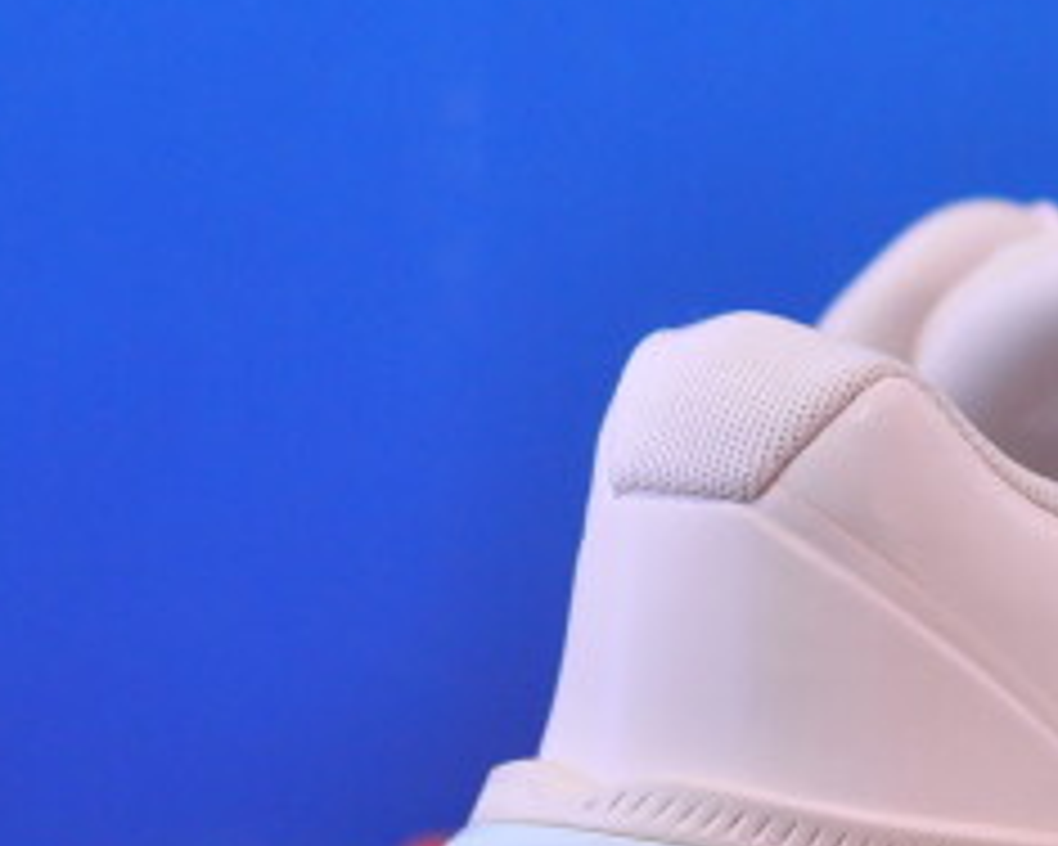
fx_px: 7484
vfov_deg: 6.5
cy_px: 223
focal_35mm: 239
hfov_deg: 7.9
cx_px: 1643
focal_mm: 50
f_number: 2.5
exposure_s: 1/320
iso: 250
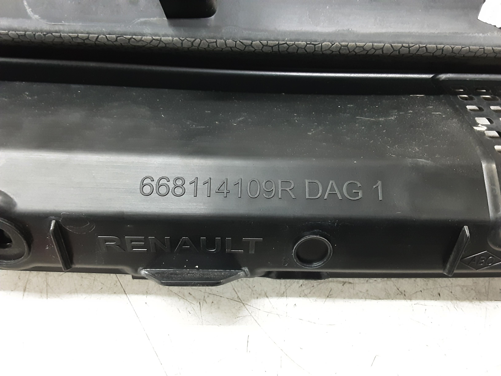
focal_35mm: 27
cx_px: 250
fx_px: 391
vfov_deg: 51.4
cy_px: 188
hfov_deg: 65.3
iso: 320
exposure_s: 1/25
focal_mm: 2.91
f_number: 1.9
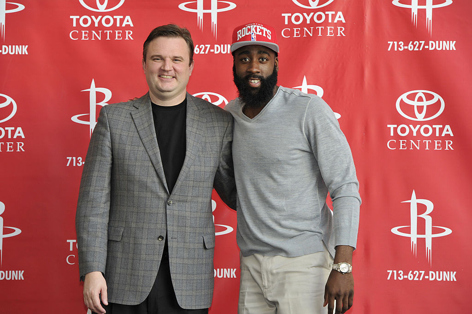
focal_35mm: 122
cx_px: 236
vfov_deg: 11.2
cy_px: 157
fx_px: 1598
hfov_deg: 16.8
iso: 1000
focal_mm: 122
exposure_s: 1/80
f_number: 5.6
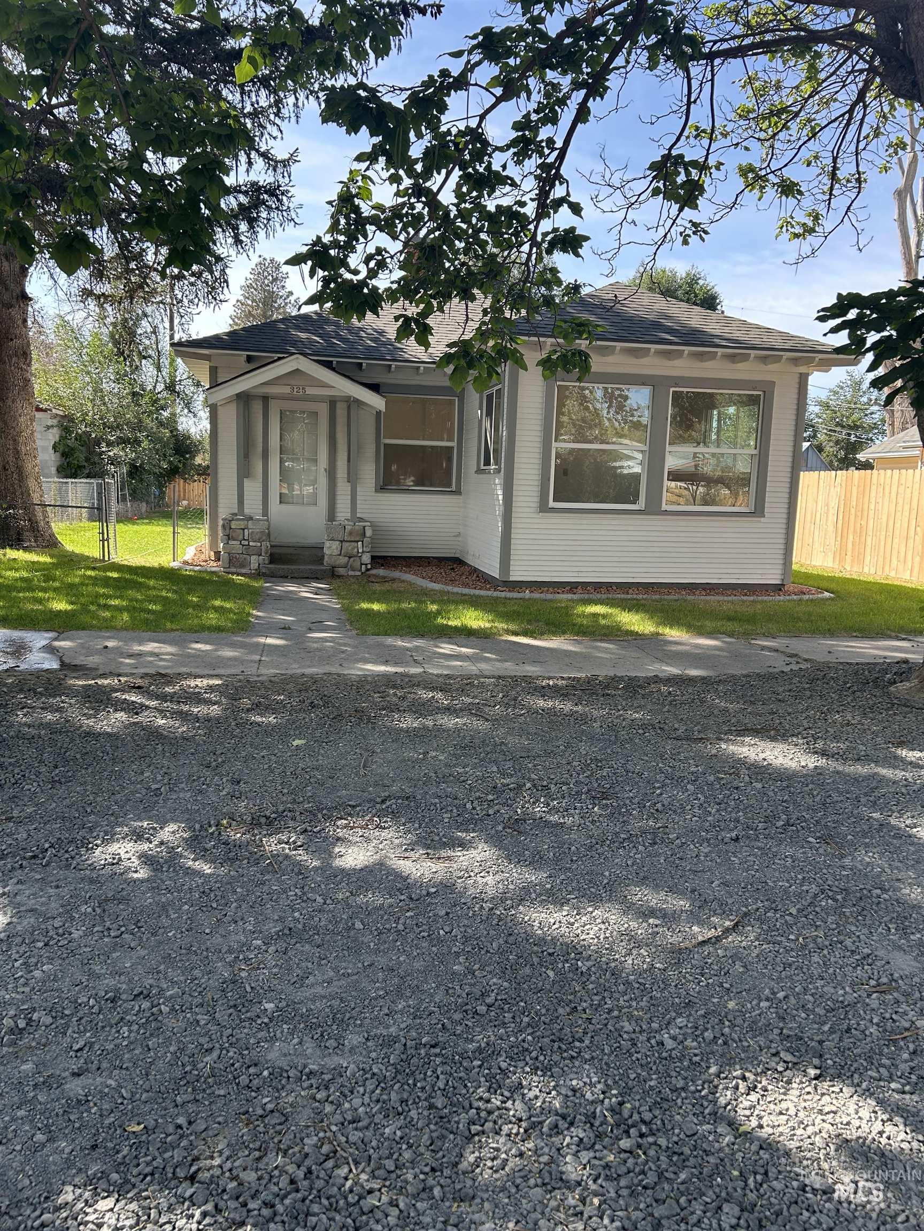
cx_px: 462
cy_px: 616
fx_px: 925
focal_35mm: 26
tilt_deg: -8.3
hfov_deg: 53.1
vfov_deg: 67.3
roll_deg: -2.2
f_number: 1.5
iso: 50
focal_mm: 5.7
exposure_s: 1/786
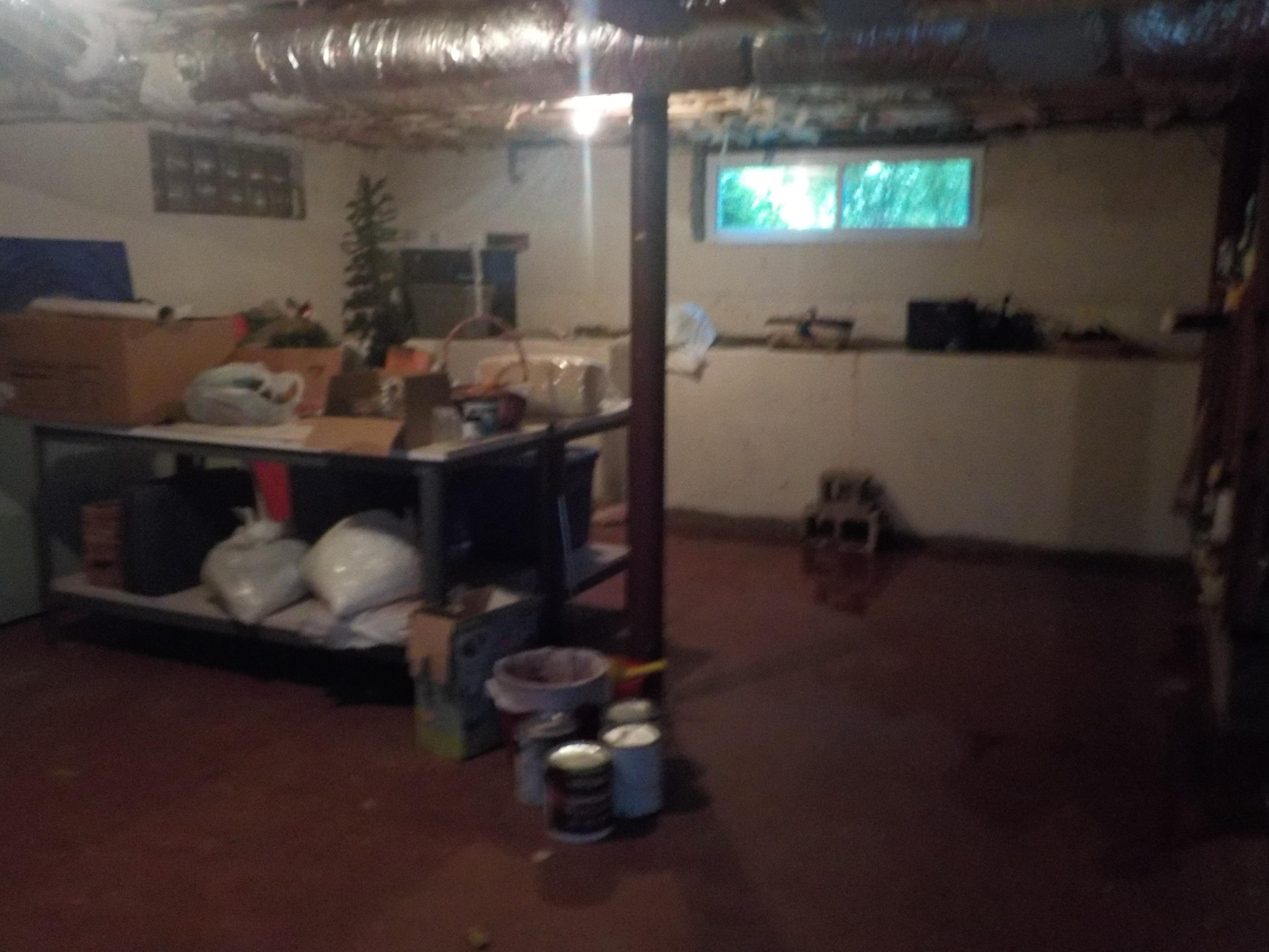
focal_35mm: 30
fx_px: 1100
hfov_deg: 60.0
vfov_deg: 46.8
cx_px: 634
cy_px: 476
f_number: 3.3
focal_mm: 4.1
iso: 800
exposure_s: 1/15
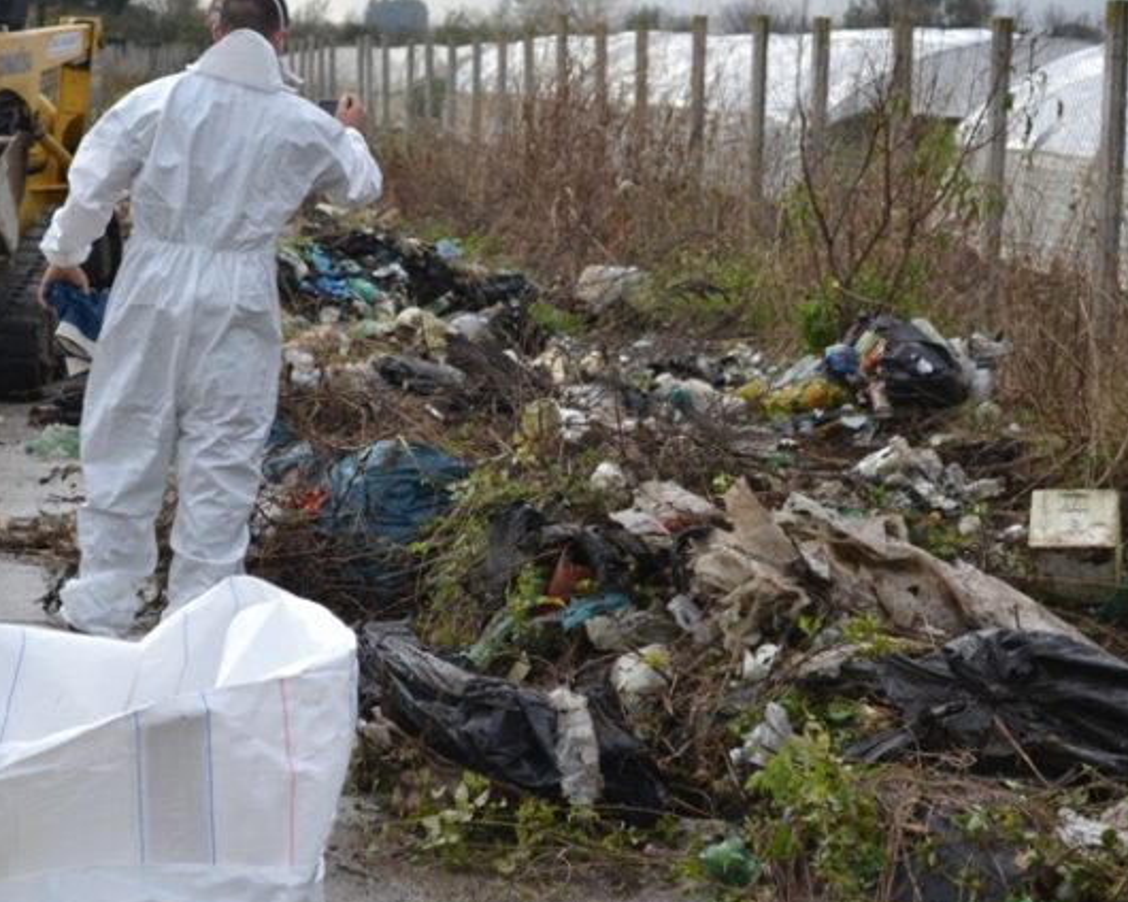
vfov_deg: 14.5
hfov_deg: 18.1
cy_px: 474
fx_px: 3539
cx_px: 468
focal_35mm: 106
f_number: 5.6
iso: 450
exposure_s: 1/500
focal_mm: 52
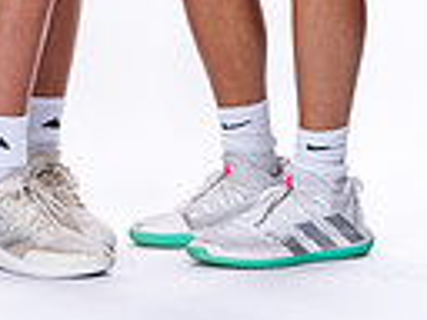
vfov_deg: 4.2
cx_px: 87
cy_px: -377
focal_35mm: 348
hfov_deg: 5.7
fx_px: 4293
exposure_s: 1/250
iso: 400
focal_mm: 103
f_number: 5.6
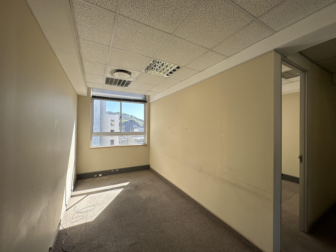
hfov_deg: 102.1
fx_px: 136
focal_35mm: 14
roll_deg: -0.6
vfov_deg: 85.7
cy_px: 126
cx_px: 168
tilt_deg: -2.2
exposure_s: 1/419
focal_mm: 2.22
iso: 40
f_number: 2.2
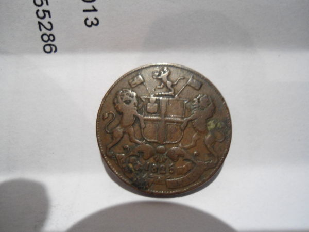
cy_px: 116
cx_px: 154
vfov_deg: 53.1
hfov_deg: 67.3
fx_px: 232
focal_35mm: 26
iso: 400
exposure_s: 1/20
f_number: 2.8
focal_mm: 4.7
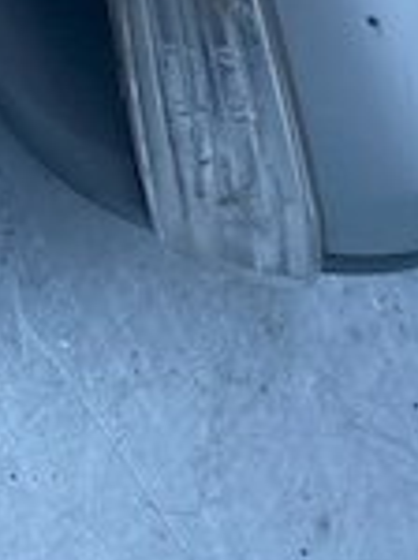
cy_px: -582
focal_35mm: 111
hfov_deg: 12.9
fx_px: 1792
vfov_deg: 14.5
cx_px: -104
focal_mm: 4.25
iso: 32
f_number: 1.8
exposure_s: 1/822
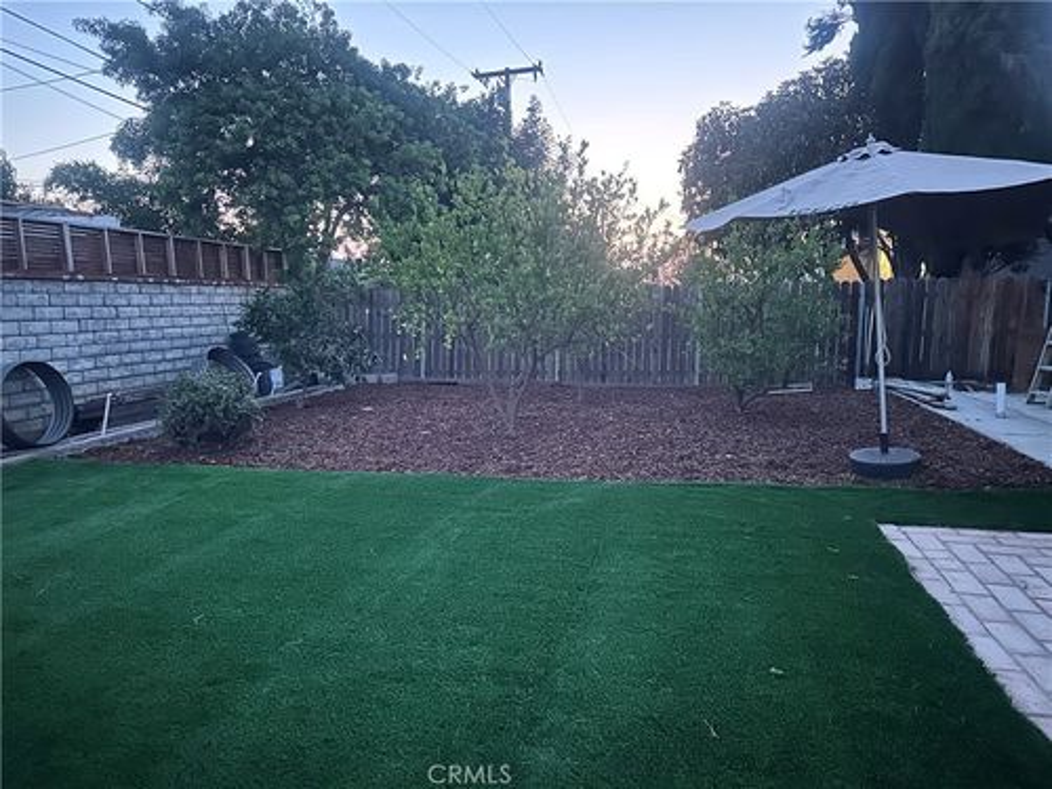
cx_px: 526
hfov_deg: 71.6
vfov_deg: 56.8
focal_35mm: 24
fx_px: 729
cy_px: 394
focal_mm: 6.86
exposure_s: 1/9
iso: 1600
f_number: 1.78
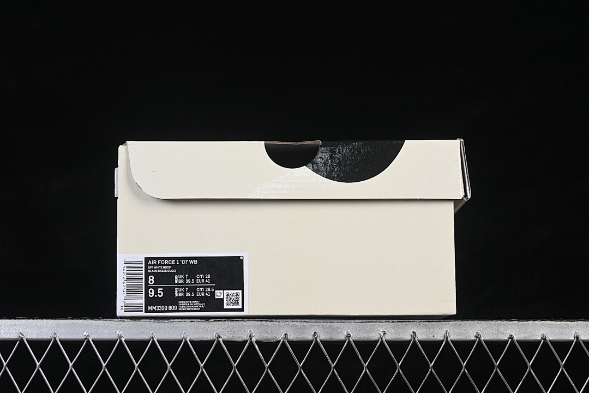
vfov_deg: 18.2
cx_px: 294
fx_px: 1227
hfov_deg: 27.0
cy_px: 196
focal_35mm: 75
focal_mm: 50
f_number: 8
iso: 160
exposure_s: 1/80
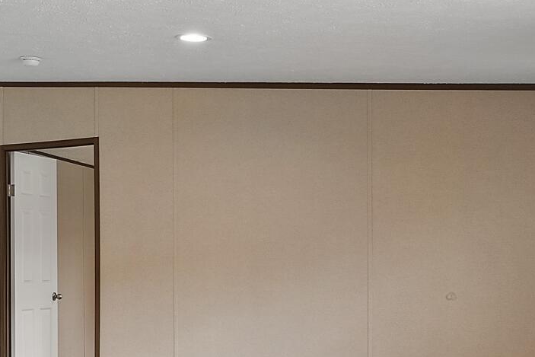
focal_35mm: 64
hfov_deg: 27.7
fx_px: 951
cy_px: 285
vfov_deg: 21.0
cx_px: -99
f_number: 4.5
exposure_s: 1/3
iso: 100
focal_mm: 10
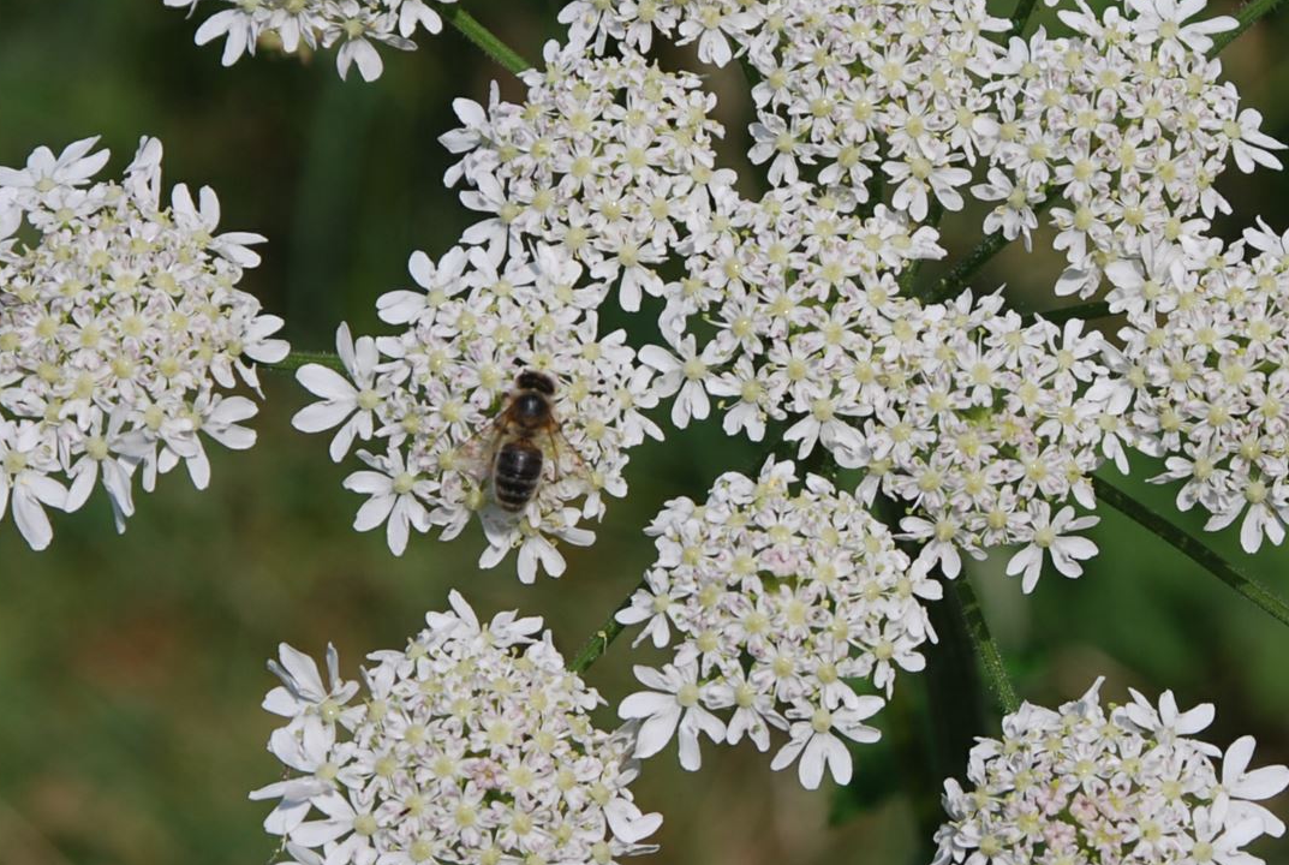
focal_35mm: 195
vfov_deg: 7.1
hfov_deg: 10.5
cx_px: 867
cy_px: 260
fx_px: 6996
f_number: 8
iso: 100
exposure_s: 1/320
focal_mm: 66
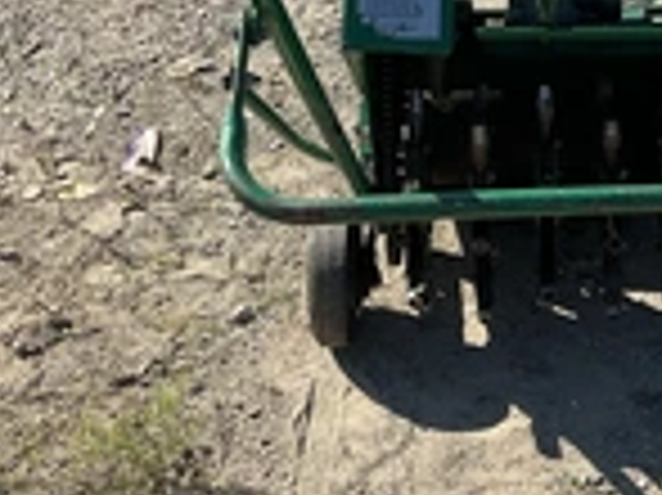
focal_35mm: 79
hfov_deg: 23.6
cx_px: 676
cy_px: 45
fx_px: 1510
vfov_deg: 18.3
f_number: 1.8
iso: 25
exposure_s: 1/1377
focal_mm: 3
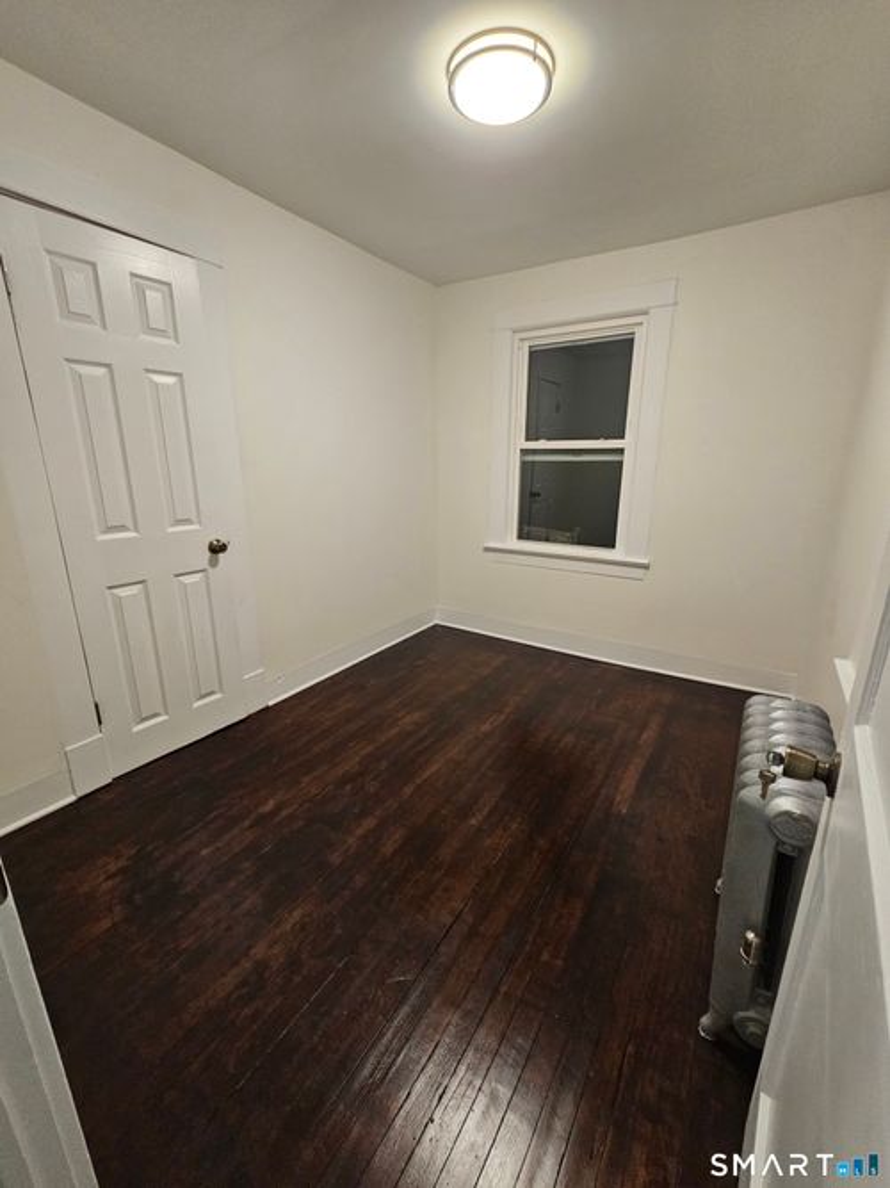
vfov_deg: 106.2
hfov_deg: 89.9
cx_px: 445
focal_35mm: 13
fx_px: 446
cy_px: 594
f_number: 2.2
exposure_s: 1/60
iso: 400
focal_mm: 2.2
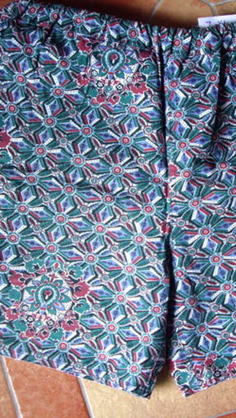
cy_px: 207
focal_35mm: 56
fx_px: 623
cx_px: 178
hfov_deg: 21.3
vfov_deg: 37.2
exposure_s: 1/30
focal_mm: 6.2
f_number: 2.7
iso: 200
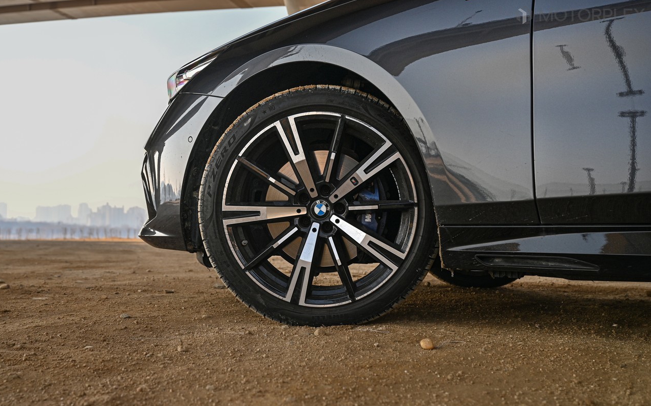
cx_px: 324
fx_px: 639
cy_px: 216
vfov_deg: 35.3
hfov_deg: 54.0
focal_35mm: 36
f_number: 5
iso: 200
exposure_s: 1/250
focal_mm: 35
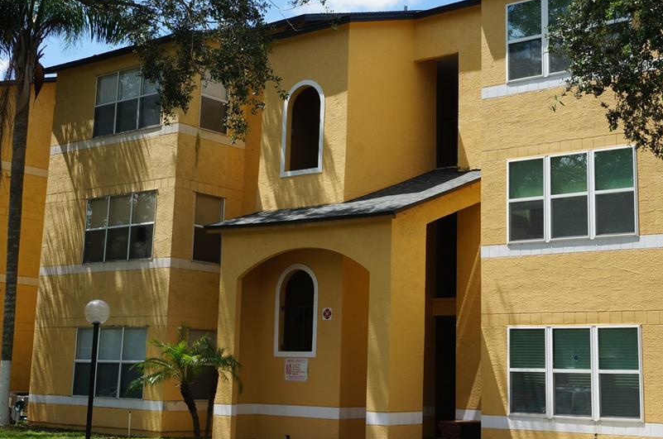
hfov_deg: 35.9
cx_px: 371
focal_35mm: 56
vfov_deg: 24.2
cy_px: 178
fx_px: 1023
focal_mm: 29
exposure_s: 1/100
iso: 100
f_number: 13
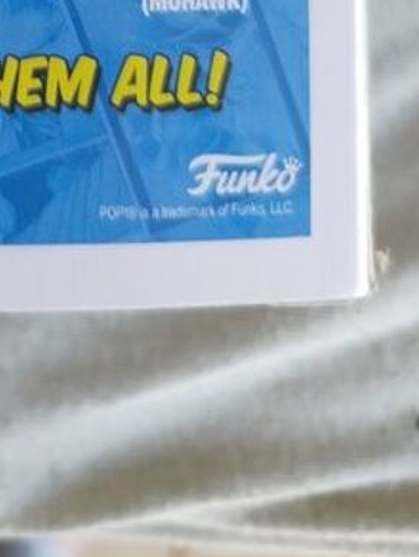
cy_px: -389
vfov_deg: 19.2
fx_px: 1322
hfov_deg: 16.9
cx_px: -130
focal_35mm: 82
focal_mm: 5.31
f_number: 1.7
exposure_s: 1/50
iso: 200
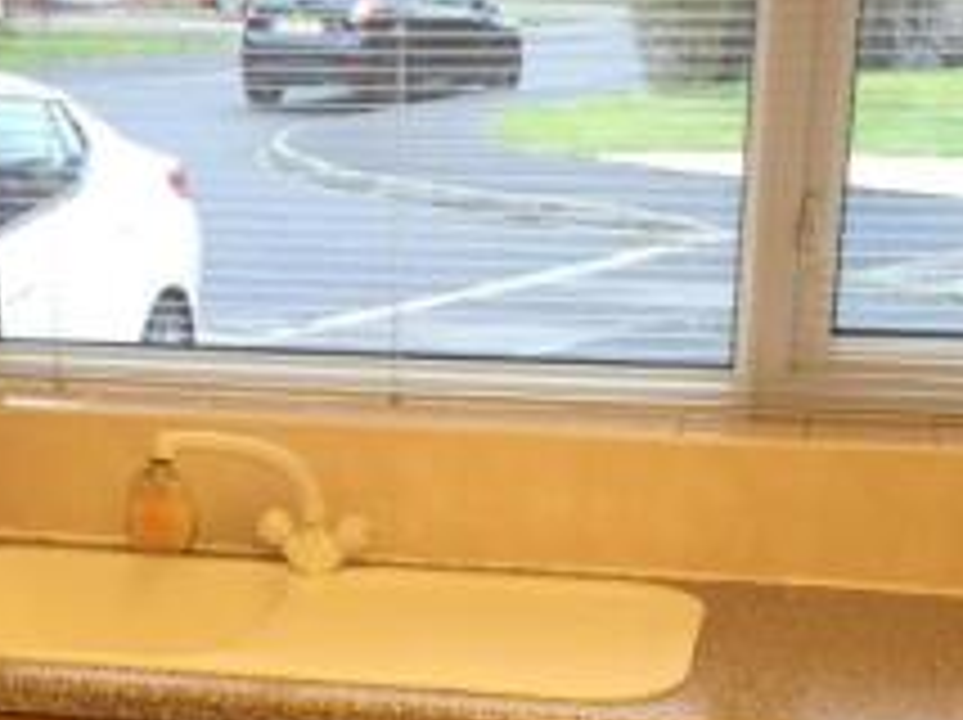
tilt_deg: -18.9
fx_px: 2195
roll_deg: +0.5
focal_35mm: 79
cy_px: 749
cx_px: 304
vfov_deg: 18.1
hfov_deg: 24.6
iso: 80
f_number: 2.2
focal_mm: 4.15
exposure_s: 1/33
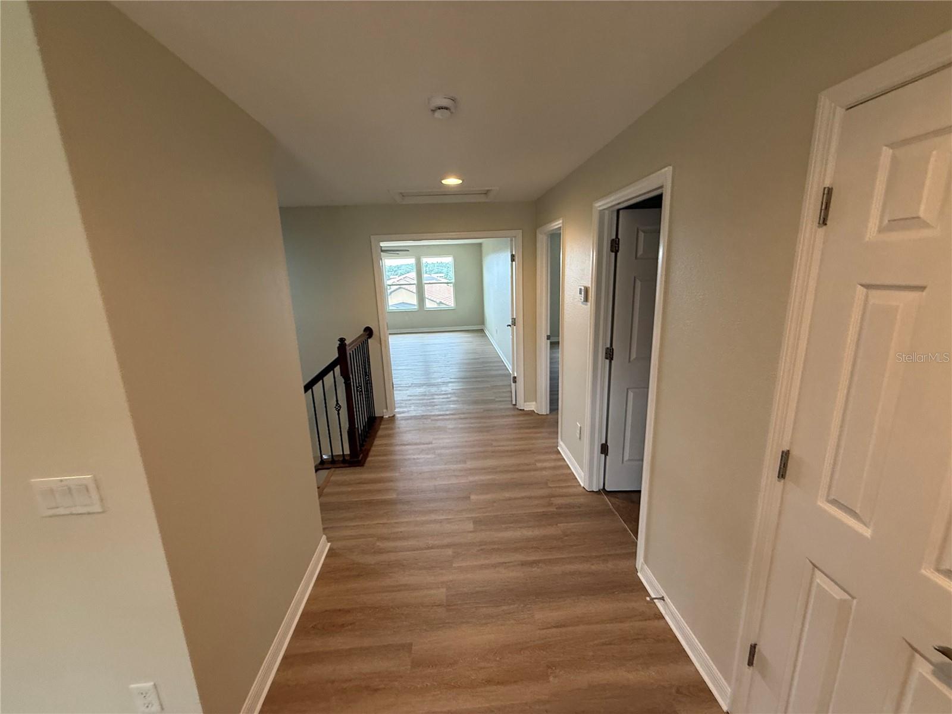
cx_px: 476
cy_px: 357
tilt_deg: -9.4
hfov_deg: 102.1
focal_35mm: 14
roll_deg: +2.0
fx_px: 385
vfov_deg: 85.7
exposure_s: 1/60
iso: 160
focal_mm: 2.22
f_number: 2.2
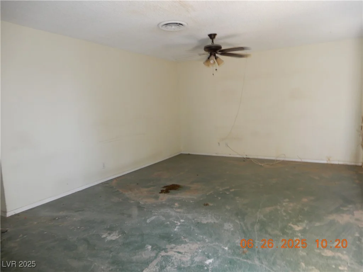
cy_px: 136
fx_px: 252
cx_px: 182
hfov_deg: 71.6
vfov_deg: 56.8
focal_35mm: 24
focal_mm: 4.3
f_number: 3.4
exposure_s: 1/30
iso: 200
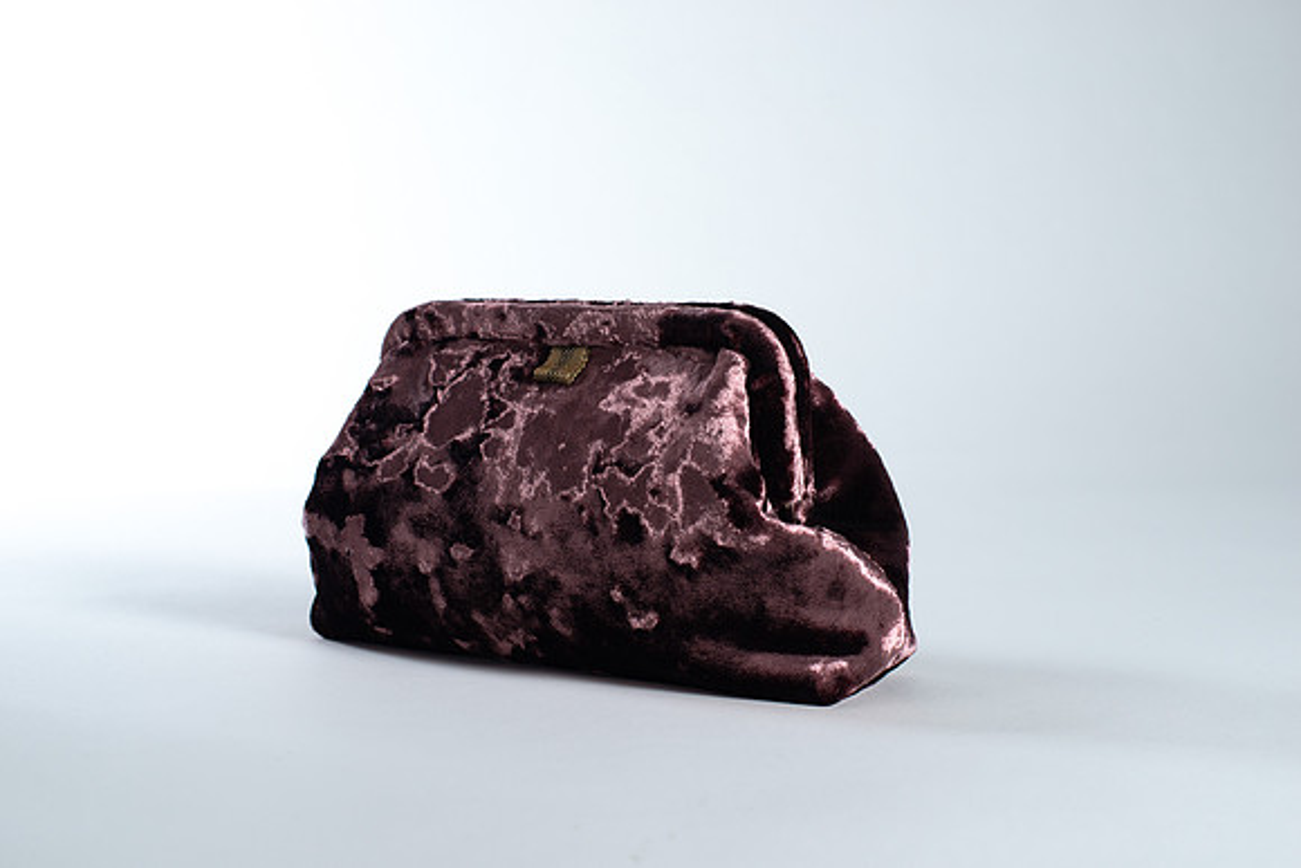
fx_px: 1807
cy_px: 434
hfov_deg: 39.6
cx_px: 650
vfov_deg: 27.0
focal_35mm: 50
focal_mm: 50
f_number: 8
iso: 200
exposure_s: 1/200
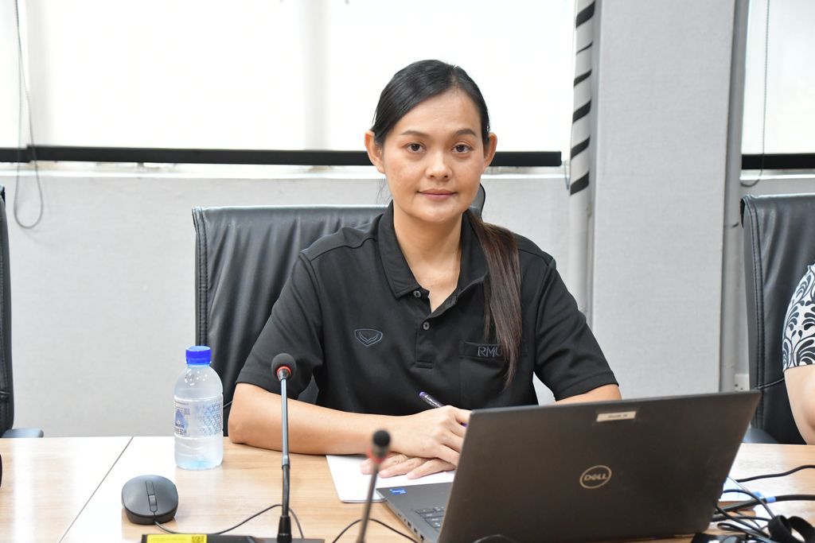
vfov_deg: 18.2
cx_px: 408
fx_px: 1698
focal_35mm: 75
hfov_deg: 27.0
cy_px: 272
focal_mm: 50
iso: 3200
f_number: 4.8
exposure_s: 1/125
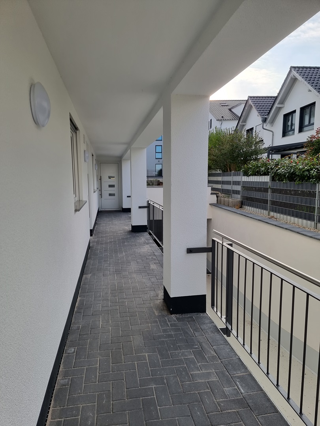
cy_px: 213
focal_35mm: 24
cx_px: 160
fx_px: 296
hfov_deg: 56.8
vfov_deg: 71.6
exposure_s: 1/366
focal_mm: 6.7
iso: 50
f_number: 1.8
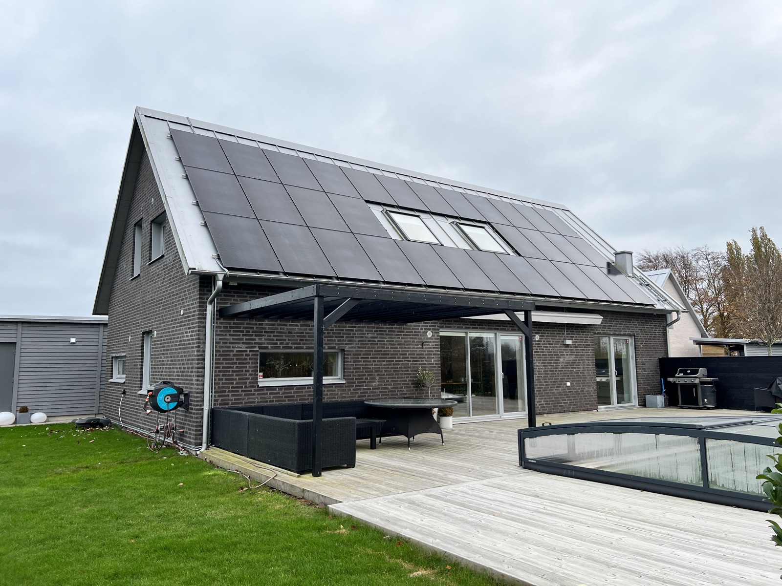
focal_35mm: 26
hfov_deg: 67.3
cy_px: 293
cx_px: 391
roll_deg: +0.3
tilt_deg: +7.3
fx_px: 587
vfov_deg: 53.1
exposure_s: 1/705
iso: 50
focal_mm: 5.7
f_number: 1.5
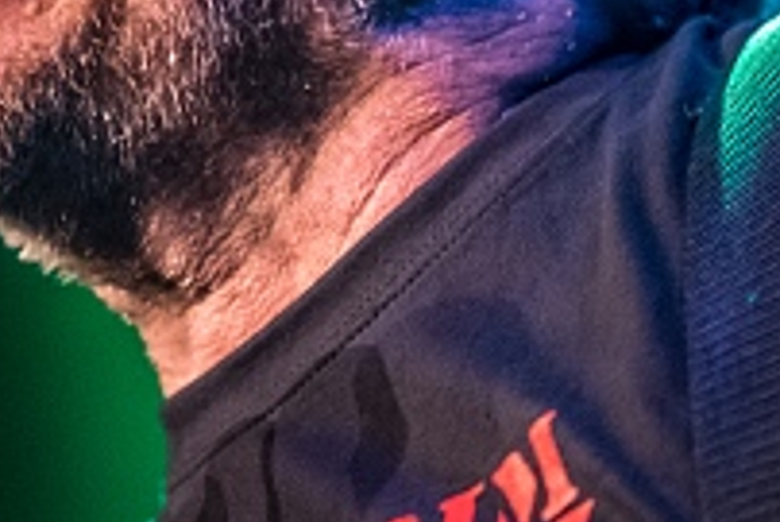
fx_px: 10429
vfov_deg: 2.9
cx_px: 313
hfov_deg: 4.3
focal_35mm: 481
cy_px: 41
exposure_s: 1/80
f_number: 2.8
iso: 3200
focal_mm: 135
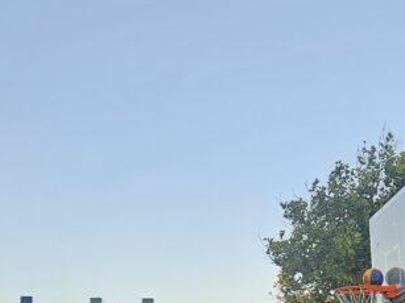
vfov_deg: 17.4
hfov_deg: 24.2
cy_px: 384
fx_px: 936
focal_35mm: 80
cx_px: 290
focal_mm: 5.4
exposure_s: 1/324
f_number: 1.8
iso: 25
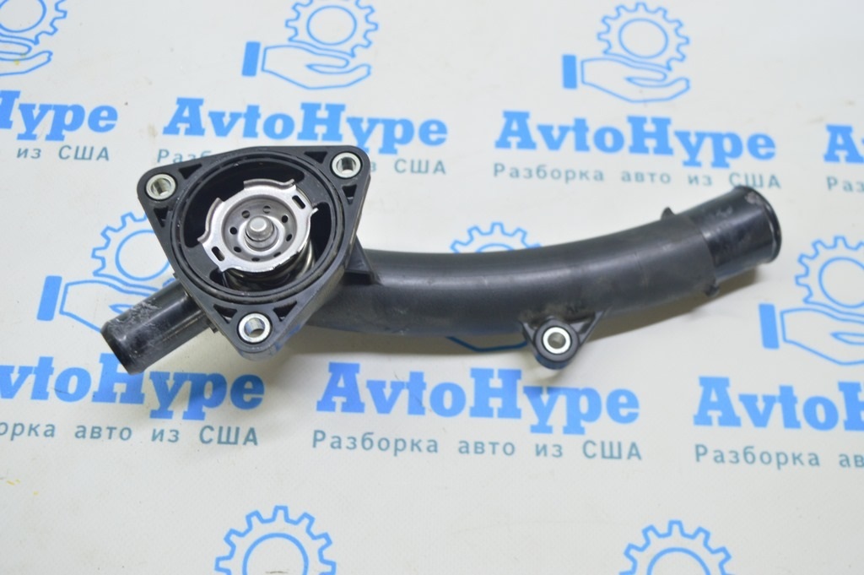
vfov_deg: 33.0
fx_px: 971
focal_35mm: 40
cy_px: 288
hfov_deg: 48.0
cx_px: 432
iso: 400
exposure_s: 1/20
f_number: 5.6
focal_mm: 27
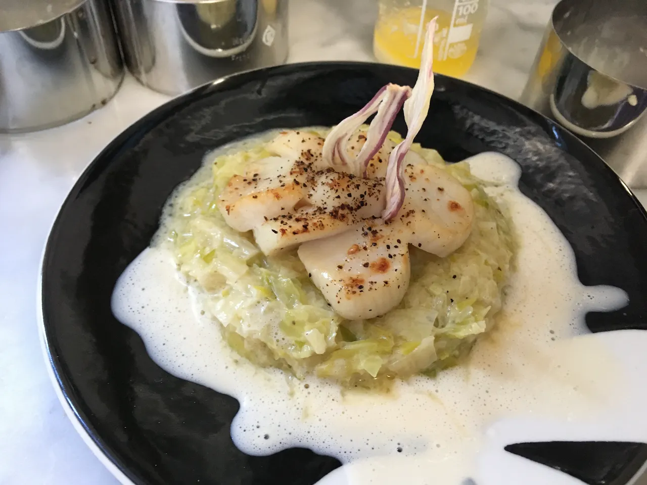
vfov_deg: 48.2
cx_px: 324
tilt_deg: -50.1
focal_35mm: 29
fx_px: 542
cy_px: 242
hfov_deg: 61.7
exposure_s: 1/25
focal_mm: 4.15
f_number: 2.2
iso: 200
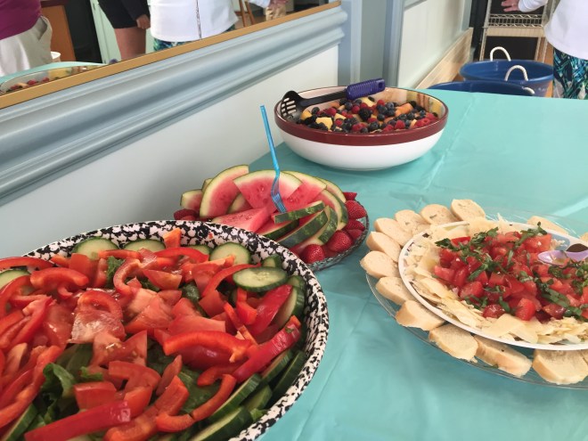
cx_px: 294
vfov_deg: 48.2
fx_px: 493
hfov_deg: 61.7
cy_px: 220
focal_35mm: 29
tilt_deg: -29.2
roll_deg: +0.6
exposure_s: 1/30
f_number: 2.2
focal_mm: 4.15
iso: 32
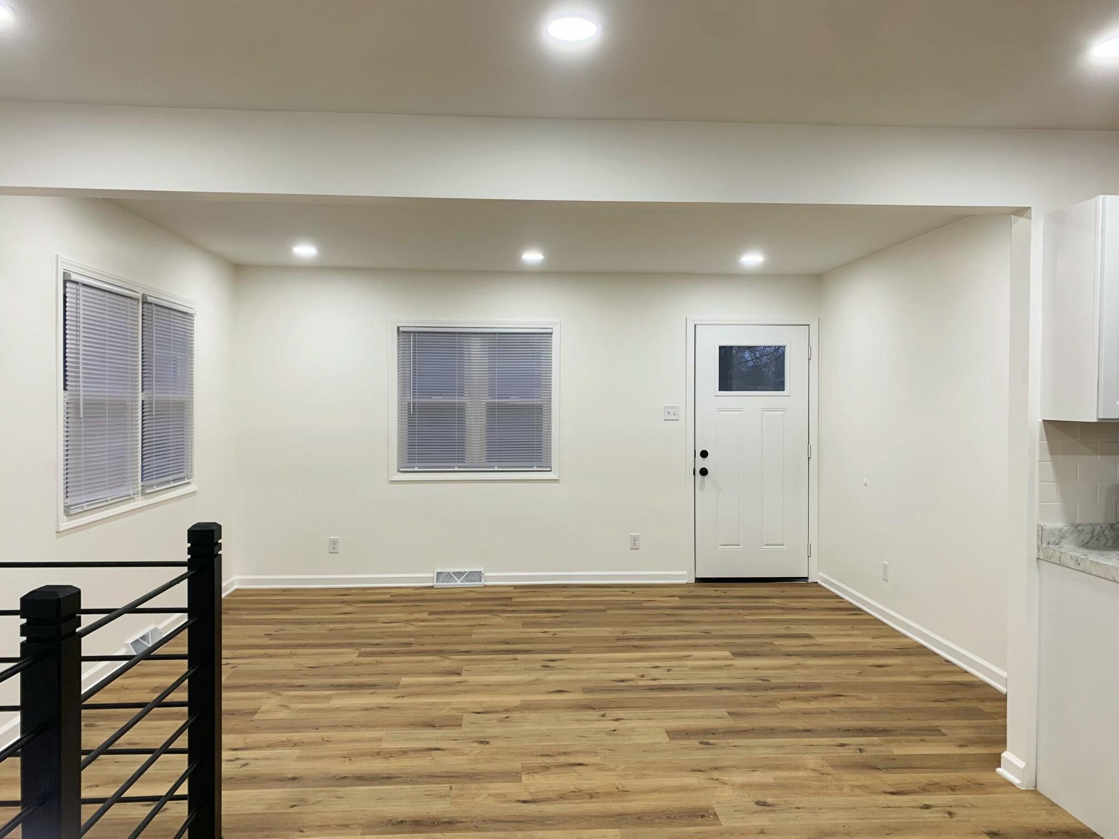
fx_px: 840
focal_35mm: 26
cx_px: 560
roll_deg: +0.4
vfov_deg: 53.1
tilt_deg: -1.9
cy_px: 420
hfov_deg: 67.3
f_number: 1.8
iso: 50
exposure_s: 1/60
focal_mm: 4.25
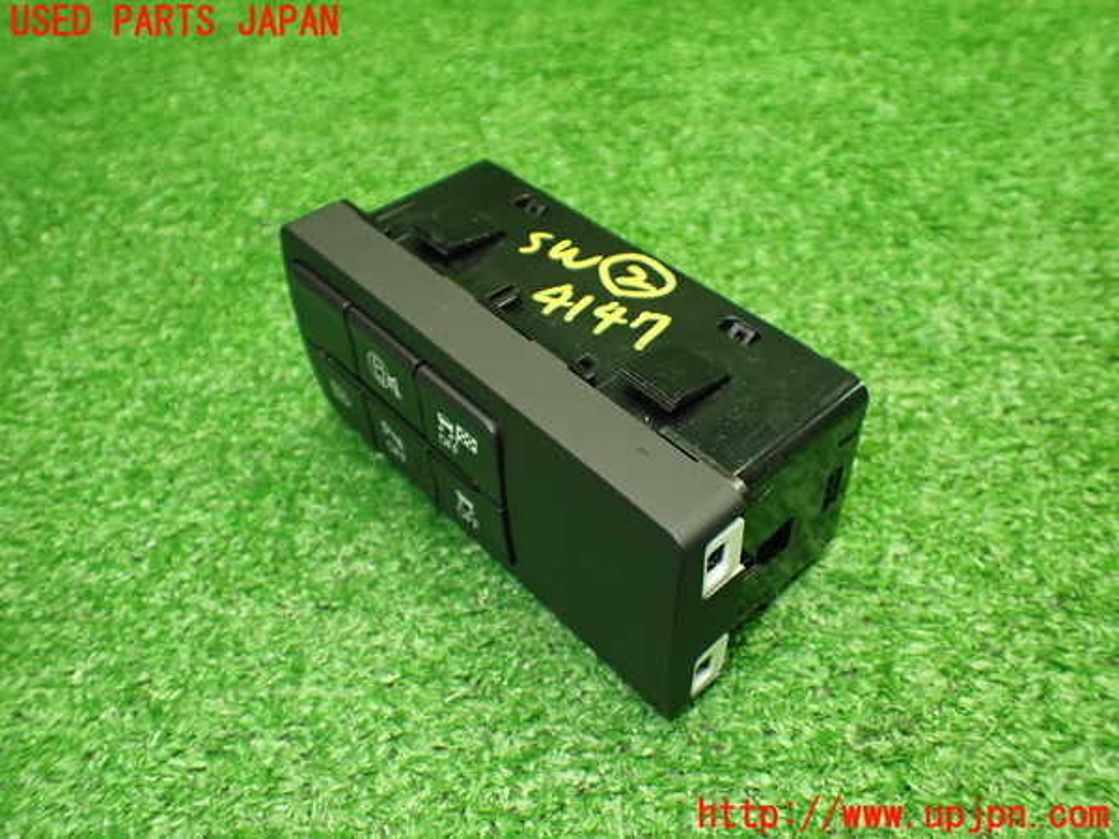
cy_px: 420
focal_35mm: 30
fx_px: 970
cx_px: 560
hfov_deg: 60.0
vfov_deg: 46.8
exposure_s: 1/125
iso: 800
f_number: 2.3
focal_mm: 5.4
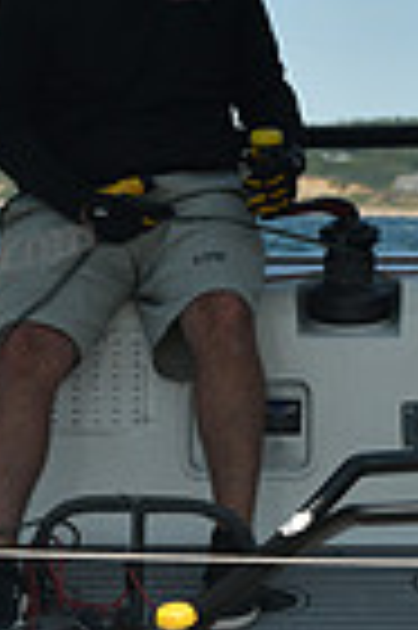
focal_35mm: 414
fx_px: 7228
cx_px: 333
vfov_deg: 5.0
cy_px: 470
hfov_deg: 3.3
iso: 320
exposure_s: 1/640
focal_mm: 100
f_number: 8
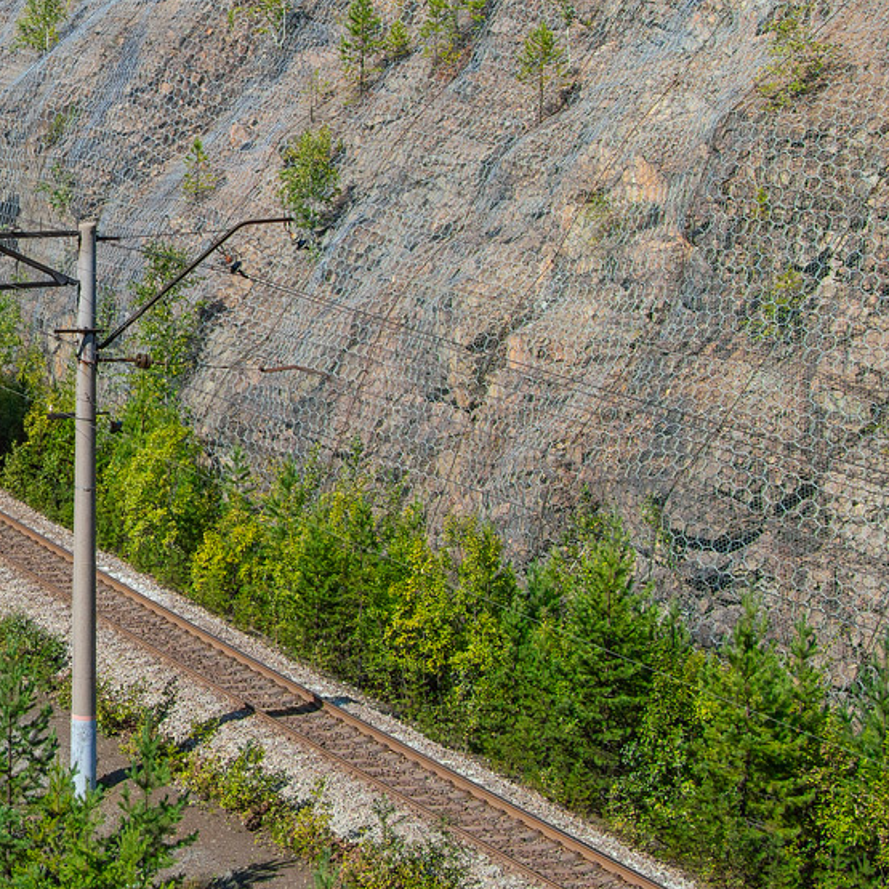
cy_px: 187
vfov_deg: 19.1
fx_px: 2615
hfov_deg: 18.3
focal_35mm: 90
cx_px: -184
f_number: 7.1
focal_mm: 28
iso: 200
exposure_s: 1/1000
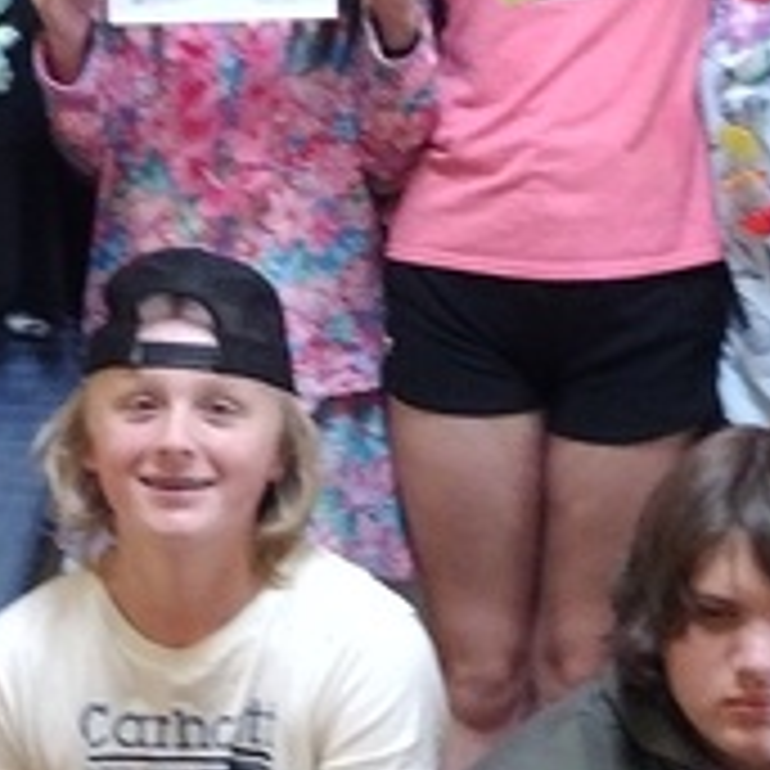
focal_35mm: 143
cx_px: 405
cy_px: 414
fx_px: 3599
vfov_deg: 12.2
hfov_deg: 12.2
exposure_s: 1/40
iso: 831
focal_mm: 4.71
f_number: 1.7
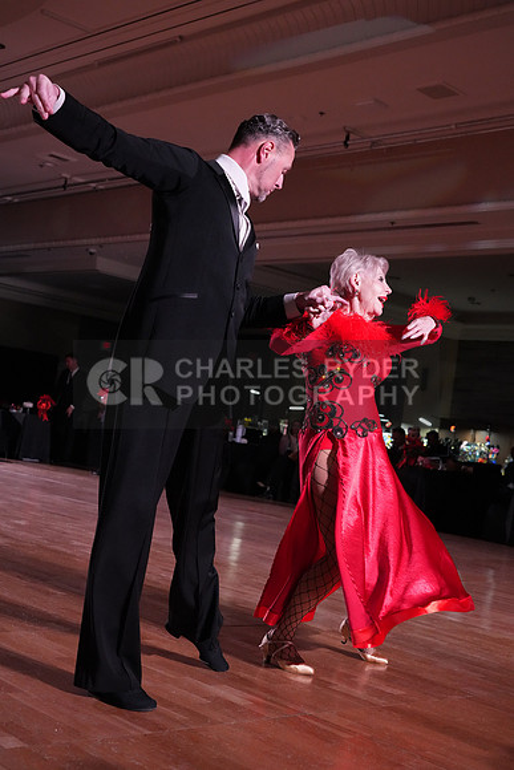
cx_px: 257
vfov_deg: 42.7
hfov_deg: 29.3
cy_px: 385
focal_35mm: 46
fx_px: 985
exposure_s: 1/320
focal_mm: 46
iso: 5000
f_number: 5.6
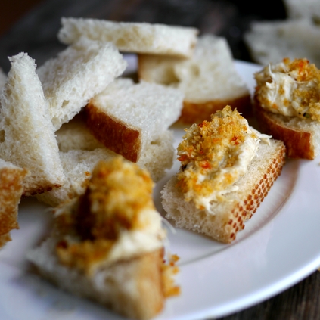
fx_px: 628
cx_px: 194
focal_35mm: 60
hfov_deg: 28.5
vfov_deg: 28.6
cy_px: 162
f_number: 2.5
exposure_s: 1/320
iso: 100
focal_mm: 25
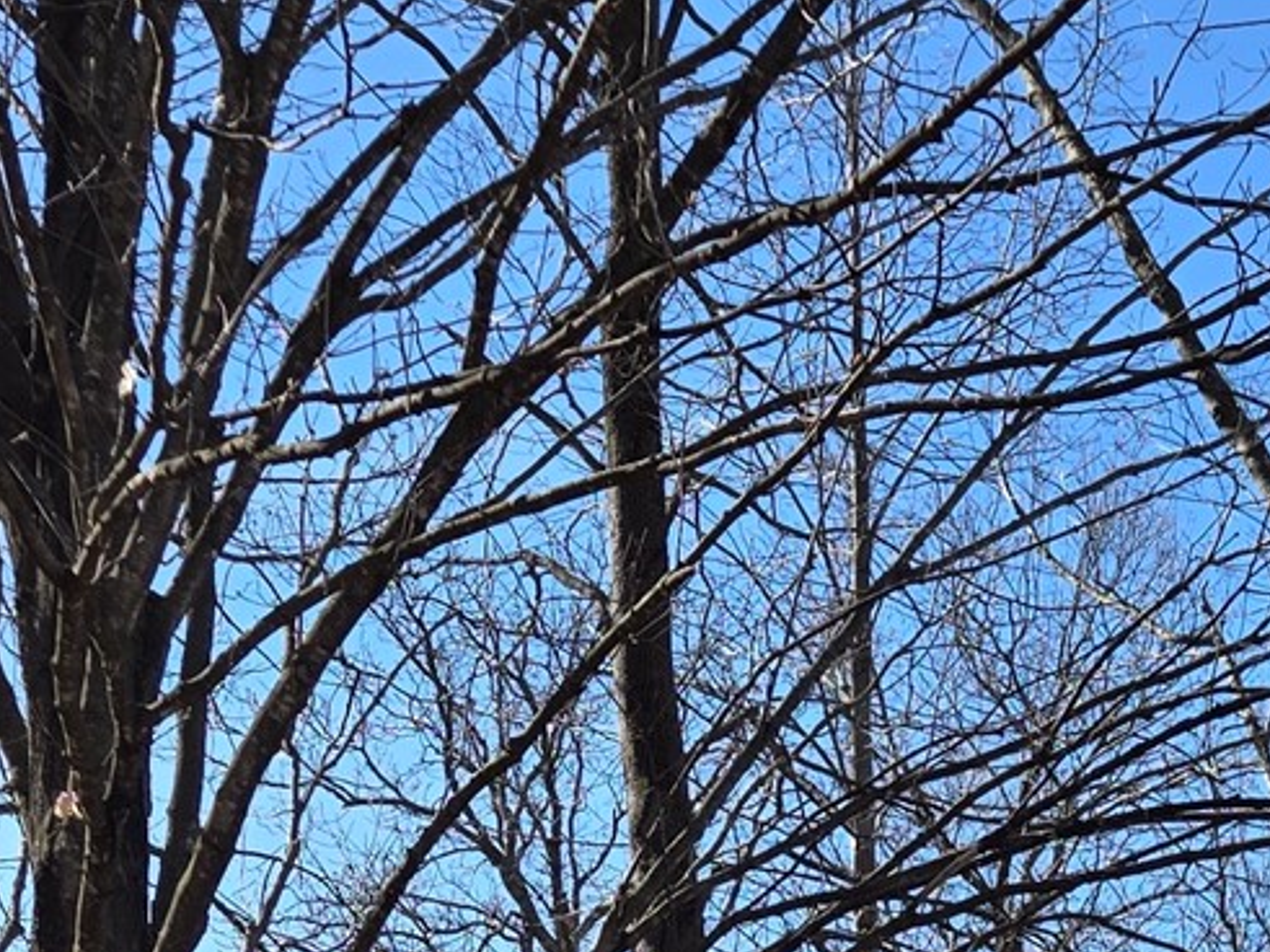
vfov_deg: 14.2
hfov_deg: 20.1
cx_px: 1073
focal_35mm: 96
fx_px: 3521
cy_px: 1529
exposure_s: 1/1332
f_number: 1.8
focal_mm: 5.4
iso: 25
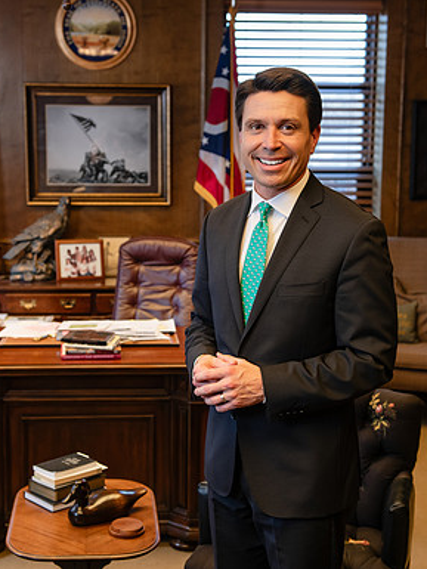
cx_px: 183
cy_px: 284
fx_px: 953
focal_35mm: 58
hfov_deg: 25.2
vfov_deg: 33.2
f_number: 3.5
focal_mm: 40
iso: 640
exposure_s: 1/200
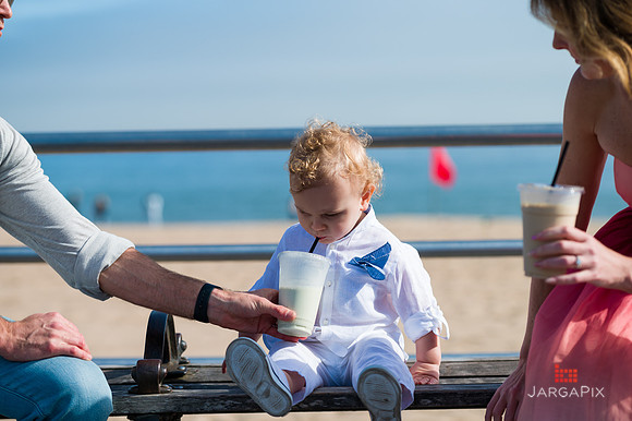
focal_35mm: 110
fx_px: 1930
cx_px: 316
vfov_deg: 12.4
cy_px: 210
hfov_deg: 18.6
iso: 200
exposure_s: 1/2500
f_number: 4
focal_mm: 110
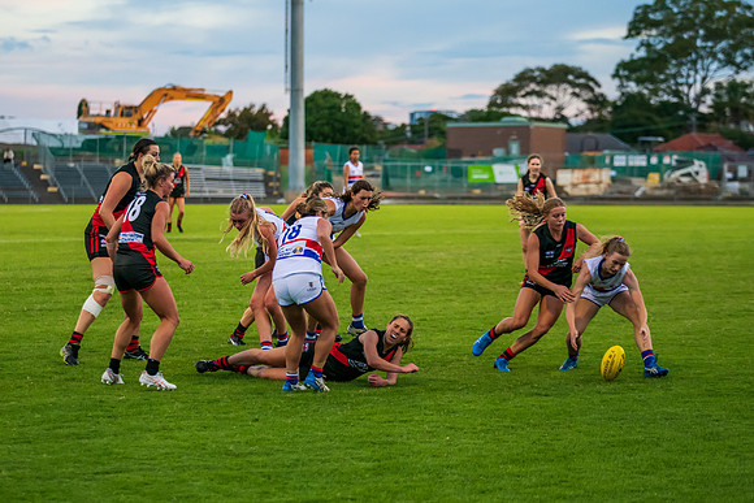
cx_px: 325
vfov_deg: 10.9
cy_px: 252
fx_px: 2632
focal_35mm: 126
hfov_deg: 16.3
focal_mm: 100
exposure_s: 1/1000
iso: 1600
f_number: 2.8
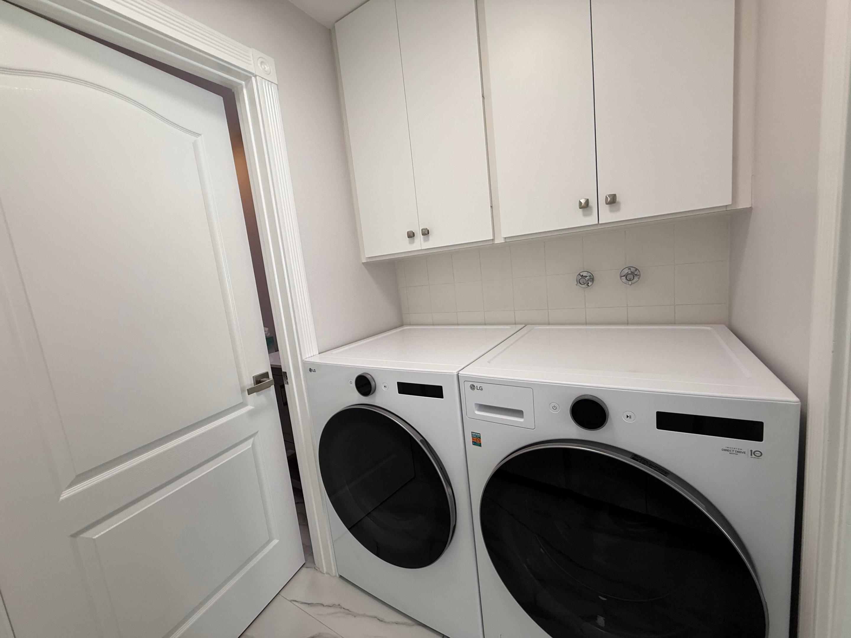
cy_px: 319
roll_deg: +5.8
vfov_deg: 85.7
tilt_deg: -8.7
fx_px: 344
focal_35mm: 14
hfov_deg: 102.1
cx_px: 426
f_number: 2.2
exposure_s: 1/120
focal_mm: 2.22
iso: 64
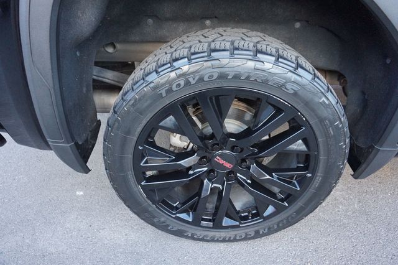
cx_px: 199
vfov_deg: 53.1
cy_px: 132
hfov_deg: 73.8
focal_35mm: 24
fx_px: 265
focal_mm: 16
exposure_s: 1/160
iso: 1600
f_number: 4
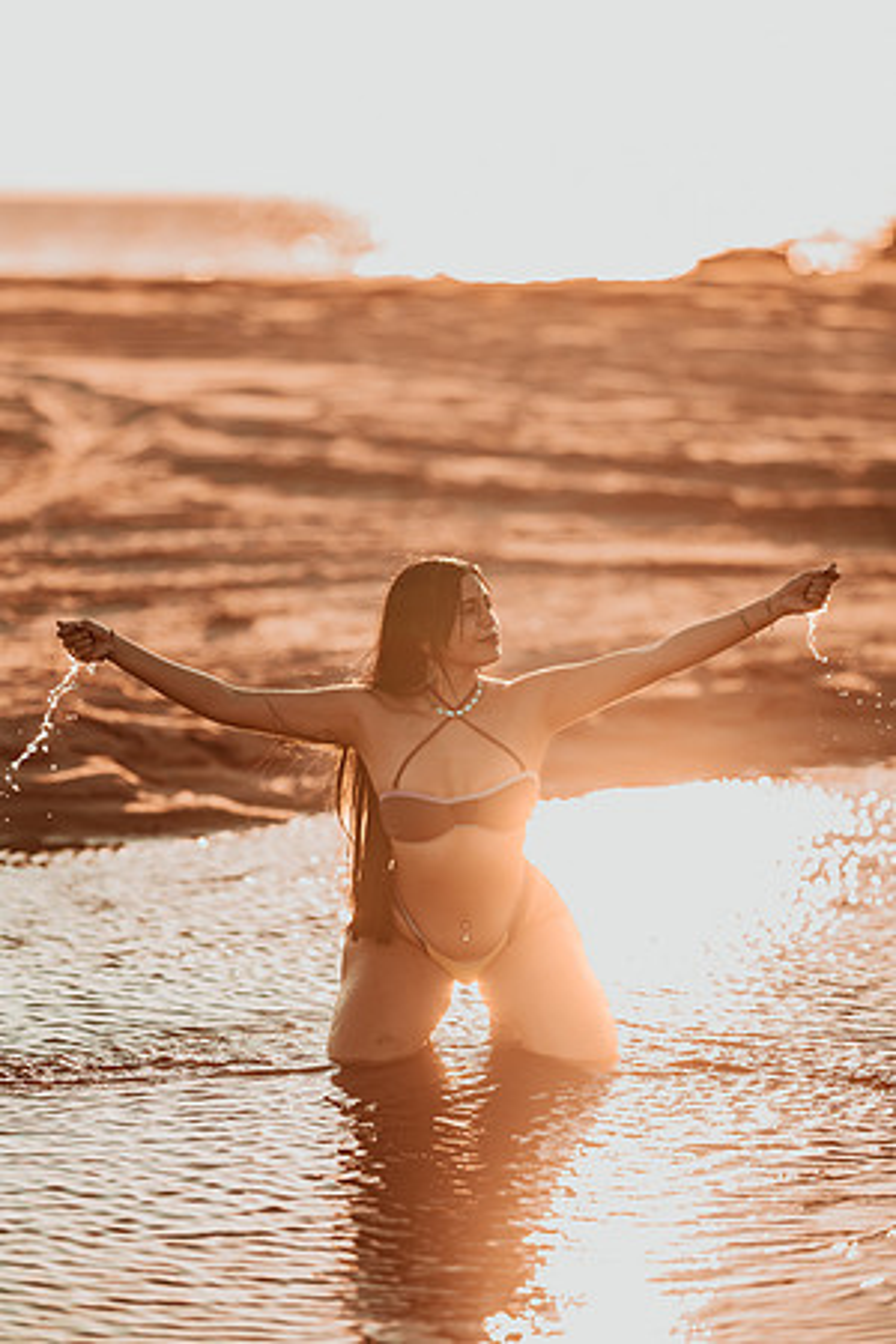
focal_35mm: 135
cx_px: 448
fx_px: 5040
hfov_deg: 10.2
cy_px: 672
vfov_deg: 15.2
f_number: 1.8
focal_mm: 135
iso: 100
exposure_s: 1/3200
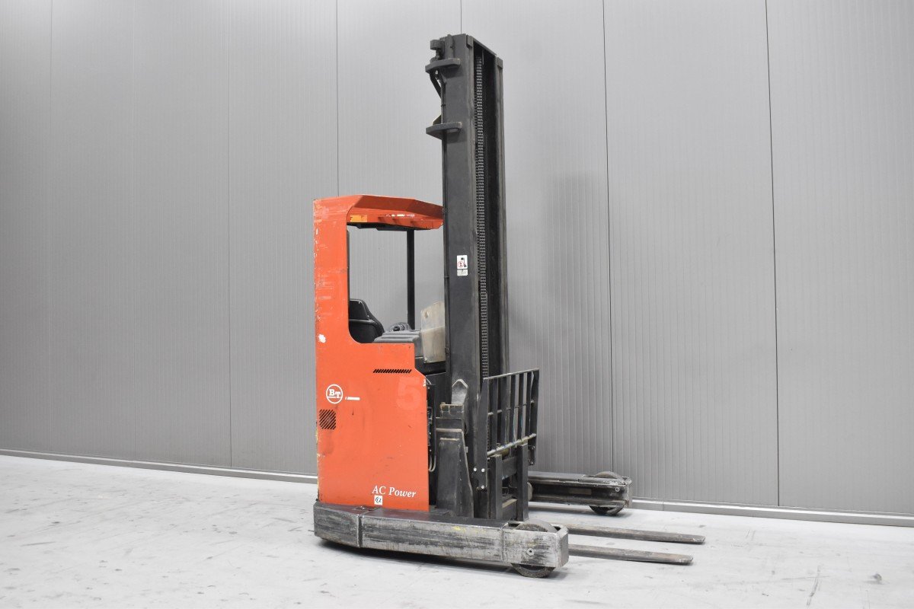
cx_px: 457
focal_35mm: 33
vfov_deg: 40.0
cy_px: 304
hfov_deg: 57.2
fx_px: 838
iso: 1600
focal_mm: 22
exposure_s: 1/30
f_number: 5
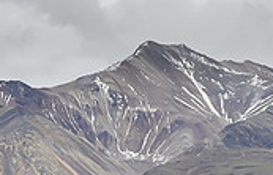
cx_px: 259
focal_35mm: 305
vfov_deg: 4.4
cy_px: 199
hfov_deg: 6.8
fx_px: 2286
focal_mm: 70
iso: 800
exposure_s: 1/320
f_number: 18
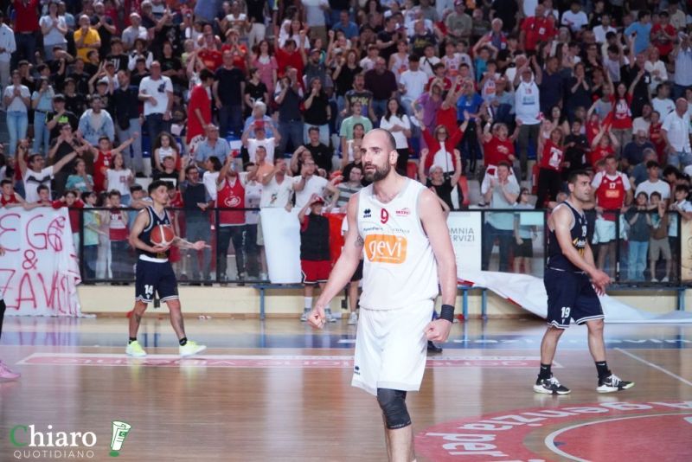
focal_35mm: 76
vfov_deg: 17.8
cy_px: 231
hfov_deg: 26.5
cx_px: 346
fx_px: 1471
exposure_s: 1/1000
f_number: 4
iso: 5000
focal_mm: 51
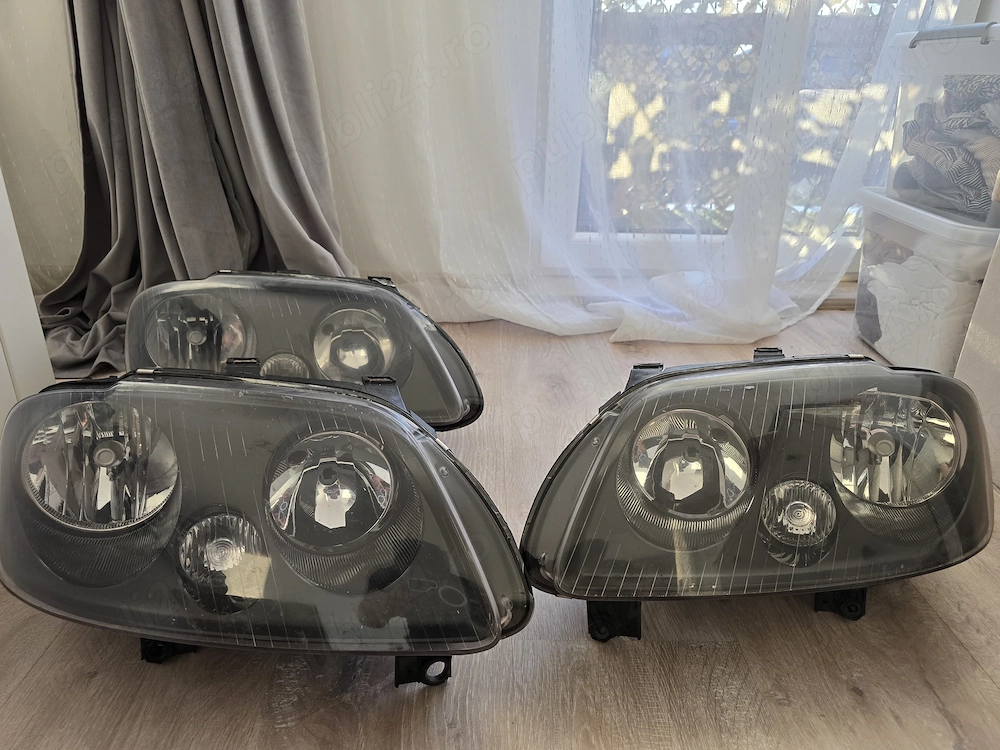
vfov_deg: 58.9
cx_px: 500
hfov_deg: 73.9
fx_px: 664
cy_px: 375
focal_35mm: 23
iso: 160
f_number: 1.7
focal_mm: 6.3
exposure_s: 1/180
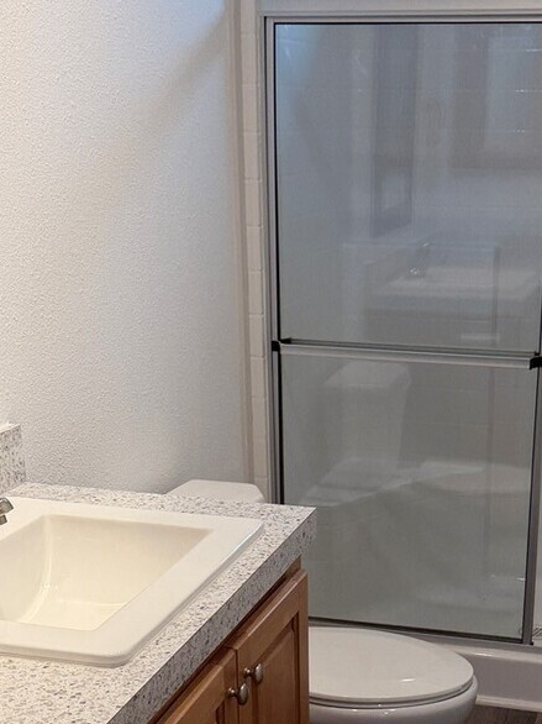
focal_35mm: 59
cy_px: 542
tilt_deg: -19.3
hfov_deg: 24.6
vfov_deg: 32.1
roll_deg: -0.8
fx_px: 1233
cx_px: 372
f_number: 1.78
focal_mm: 6.76
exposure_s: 1/120
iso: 125
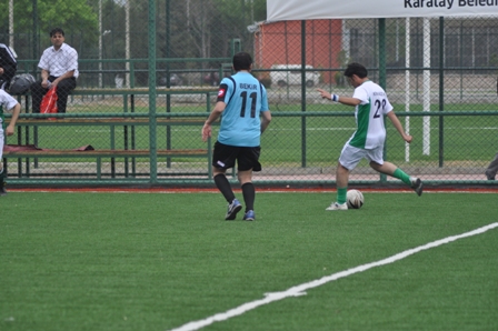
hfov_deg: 9.5
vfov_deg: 6.3
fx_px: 3006
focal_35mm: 218
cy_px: 166
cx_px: 249
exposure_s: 1/800
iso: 400
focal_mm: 145
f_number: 4.5
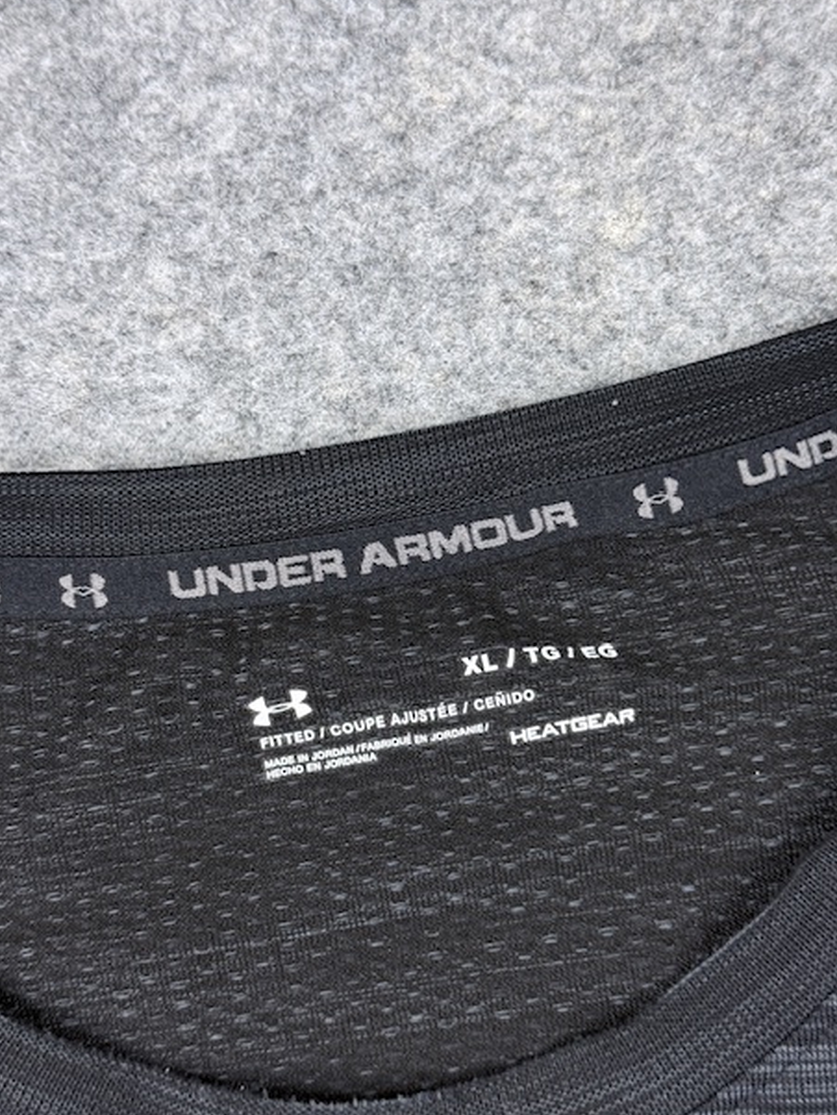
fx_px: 1643
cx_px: 437
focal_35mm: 51
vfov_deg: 37.5
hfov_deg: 28.6
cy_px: 567
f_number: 1.78
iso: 80
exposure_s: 1/50
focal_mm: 6.76
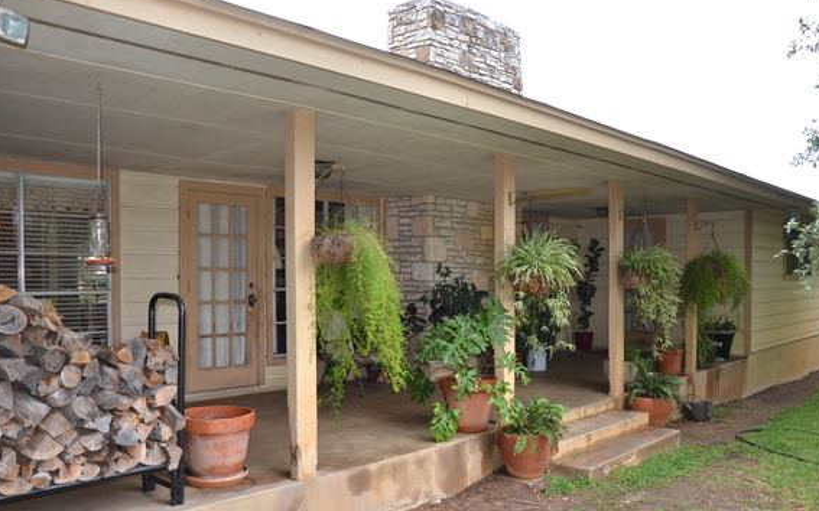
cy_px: 297
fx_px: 692
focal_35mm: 31
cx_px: 435
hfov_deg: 61.2
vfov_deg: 40.4
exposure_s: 1/200
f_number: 3.5
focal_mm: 18
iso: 200
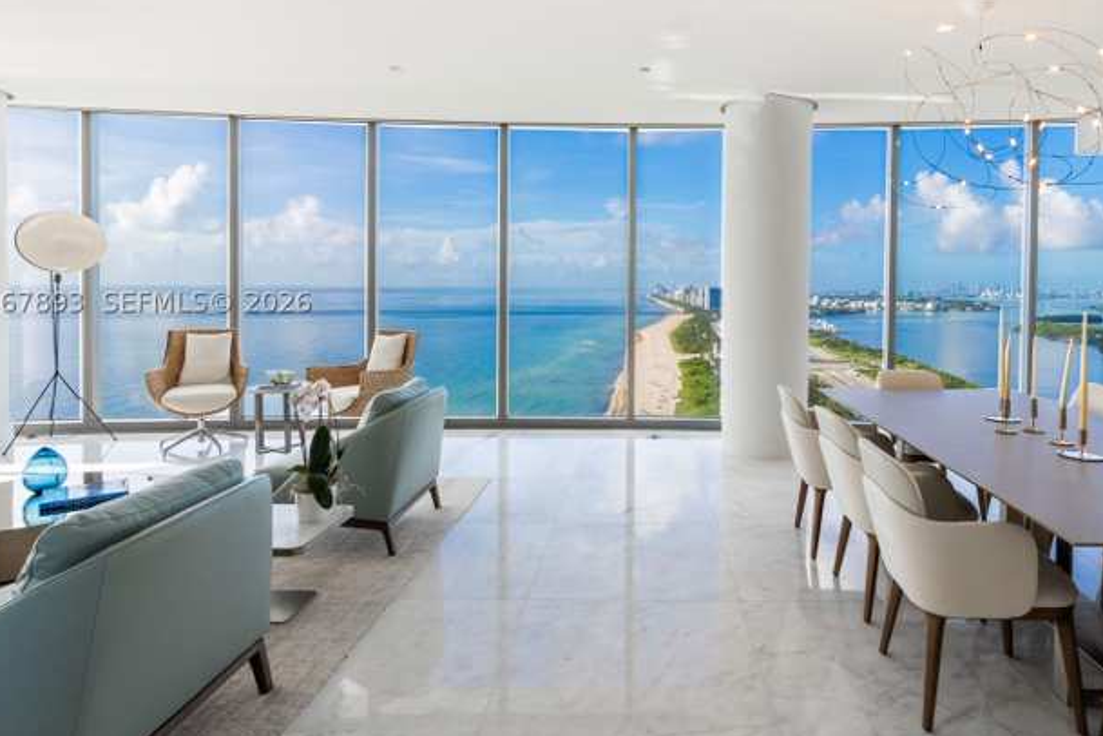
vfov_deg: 57.6
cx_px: 647
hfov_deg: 78.8
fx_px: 663
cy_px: 300
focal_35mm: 22
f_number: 8
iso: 320
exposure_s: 1/100
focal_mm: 11
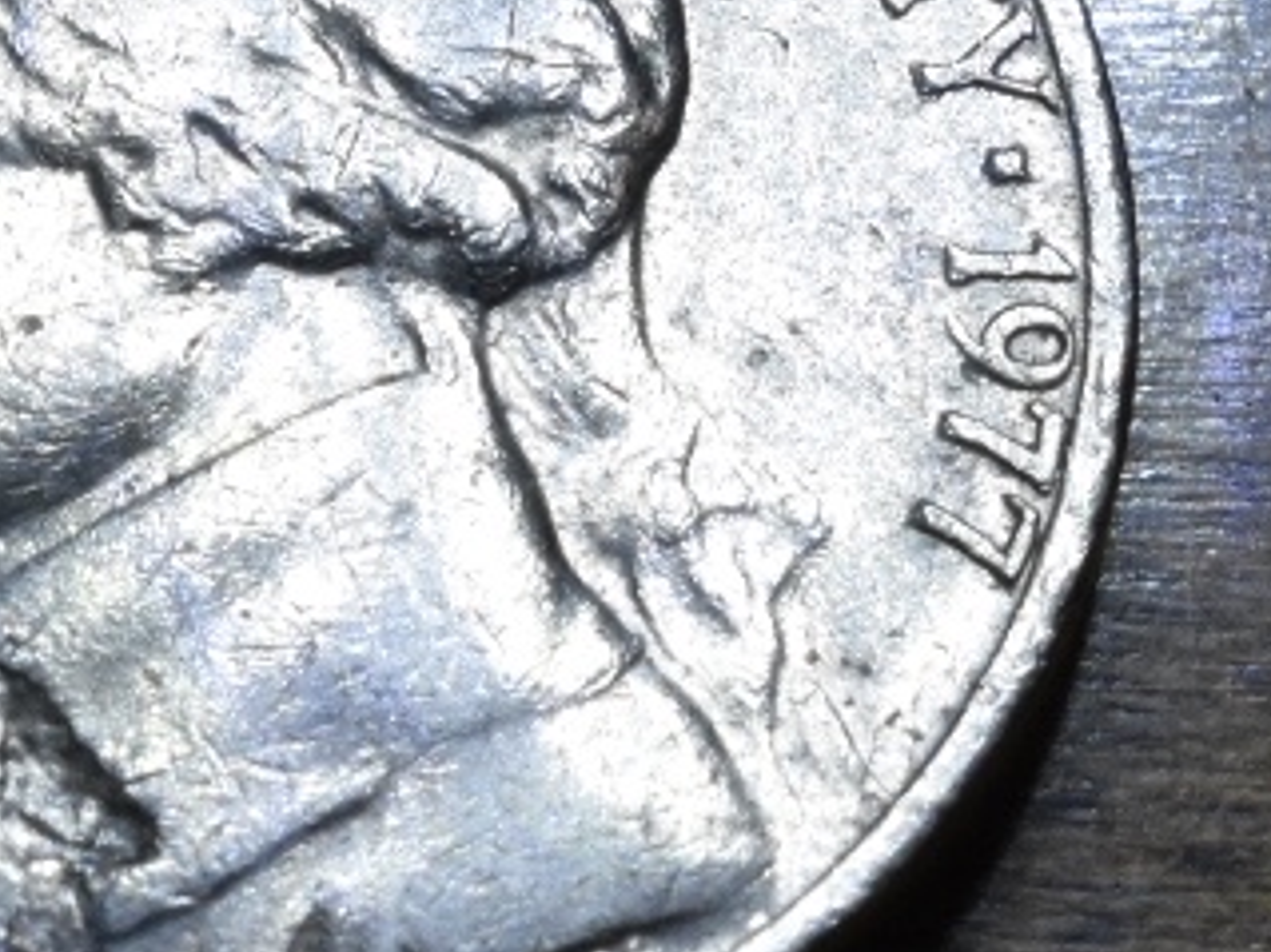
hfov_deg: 9.9
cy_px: 269
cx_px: 175
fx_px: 7312
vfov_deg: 7.4
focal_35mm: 199
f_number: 16
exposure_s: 1/250
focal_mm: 55
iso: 1800
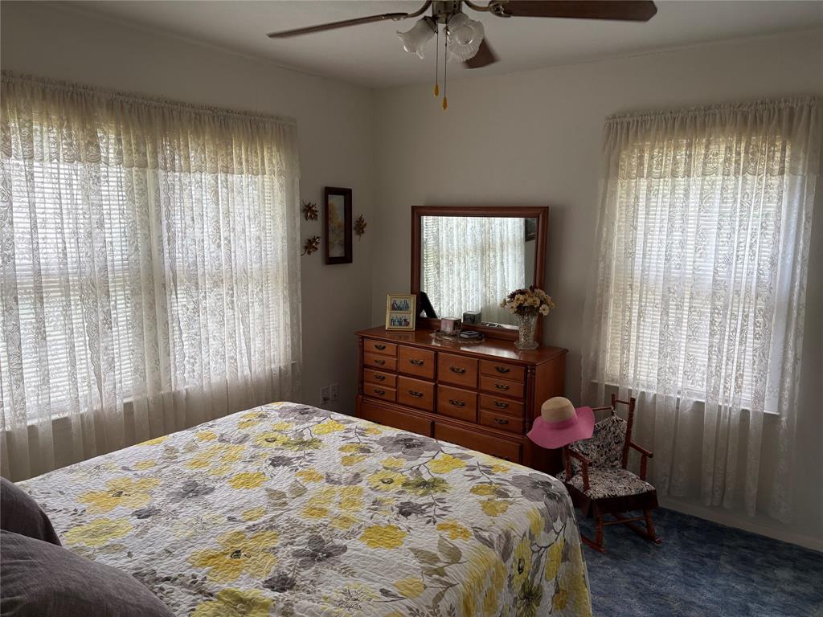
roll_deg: -1.1
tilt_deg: -8.1
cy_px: 308
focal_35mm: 26
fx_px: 618
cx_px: 412
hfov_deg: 67.3
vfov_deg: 53.1
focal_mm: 5.96
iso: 100
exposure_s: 1/122
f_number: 1.6
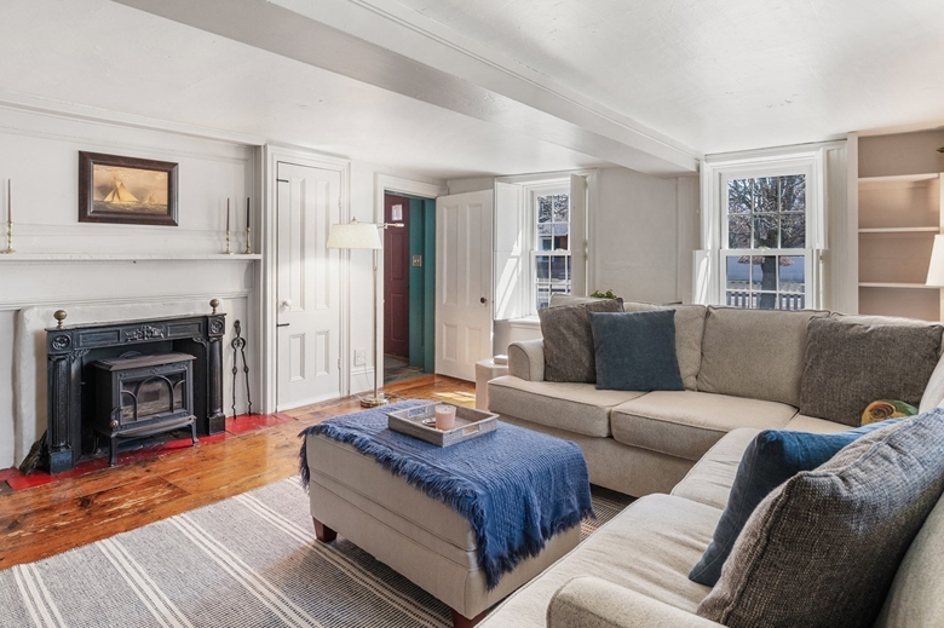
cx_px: 444
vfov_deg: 59.0
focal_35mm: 21
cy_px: 256
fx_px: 550
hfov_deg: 81.2
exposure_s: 1/5
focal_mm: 16
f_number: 8
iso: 400
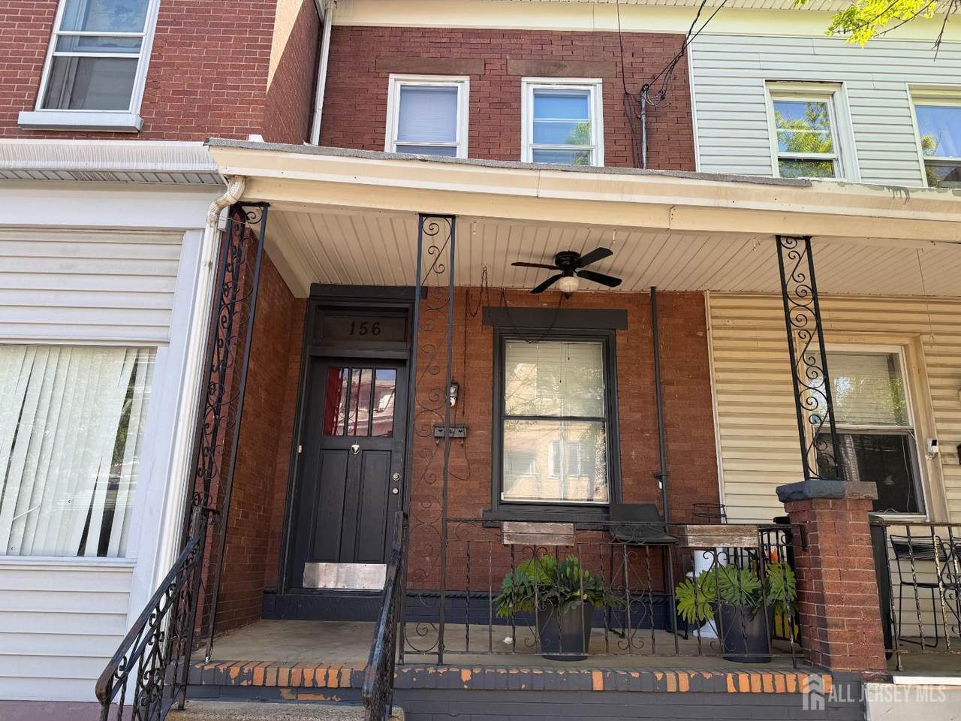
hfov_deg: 71.6
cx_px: 480
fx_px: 666
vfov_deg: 56.8
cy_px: 360
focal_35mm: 24
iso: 80
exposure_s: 1/654
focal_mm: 6.76
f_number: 1.78
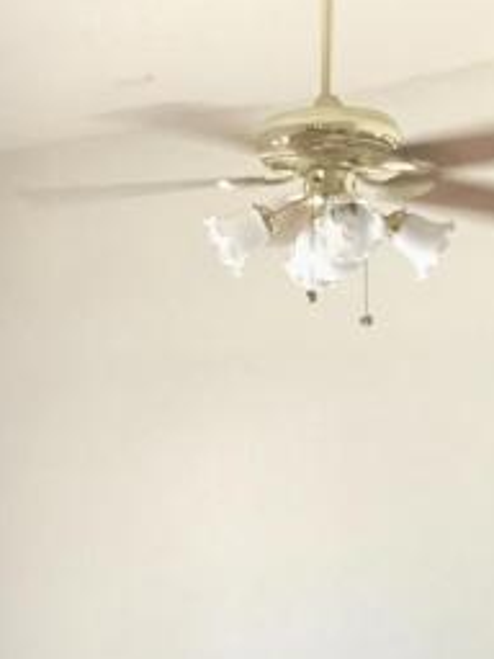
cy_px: 813
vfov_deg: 20.8
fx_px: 1655
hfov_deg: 16.9
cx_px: 389
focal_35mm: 87
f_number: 2.2
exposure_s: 1/33
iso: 160
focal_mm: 4.15
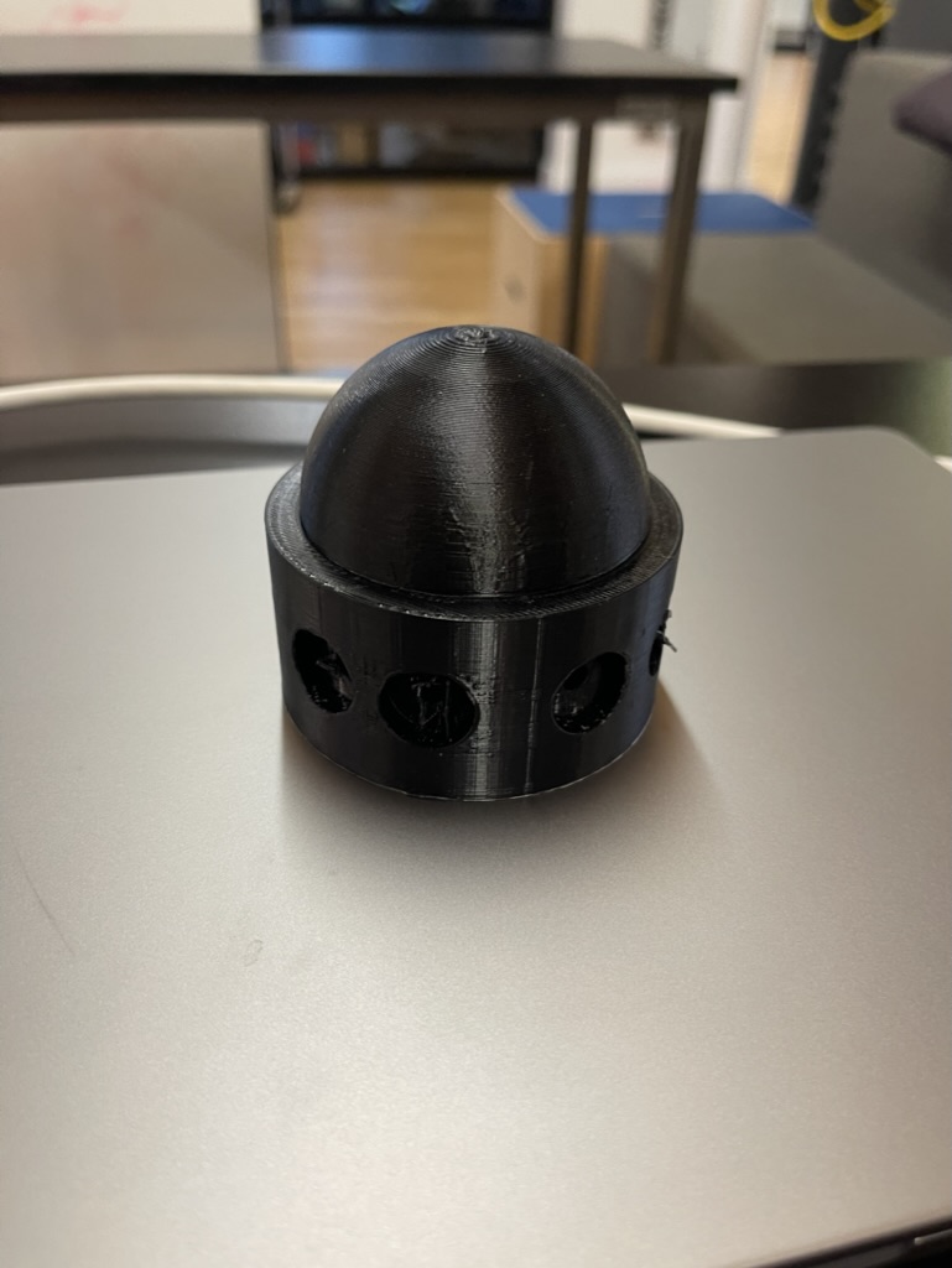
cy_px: 634
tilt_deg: -35.5
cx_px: 476
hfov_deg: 54.9
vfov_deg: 69.4
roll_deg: -1.4
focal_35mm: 25
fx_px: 916
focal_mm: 5.1
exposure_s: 1/83
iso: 125
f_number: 1.6
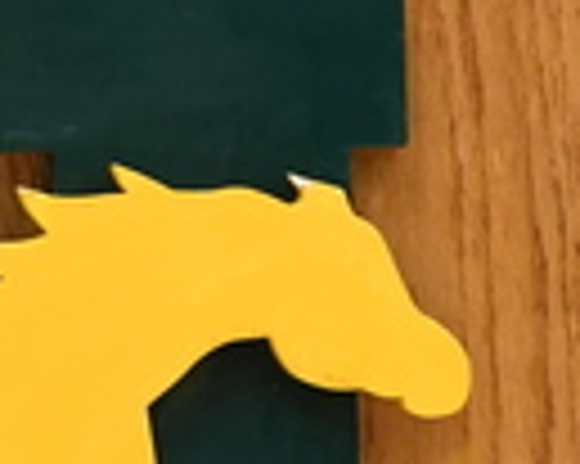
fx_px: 13465
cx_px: -81
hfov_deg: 2.5
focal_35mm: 785
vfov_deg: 2.0
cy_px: -759
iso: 1250
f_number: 5.6
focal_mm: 70
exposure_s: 1/80
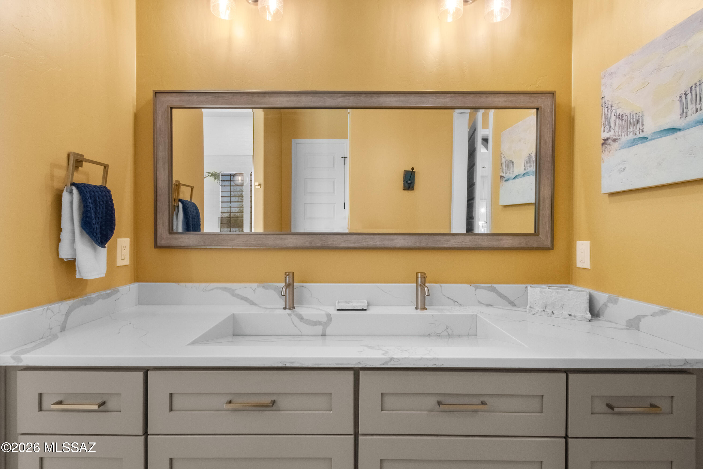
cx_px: 352
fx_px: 293
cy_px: 234
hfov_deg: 100.4
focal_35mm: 15
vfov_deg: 77.3
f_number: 22
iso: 1600
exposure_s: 1/4
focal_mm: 10
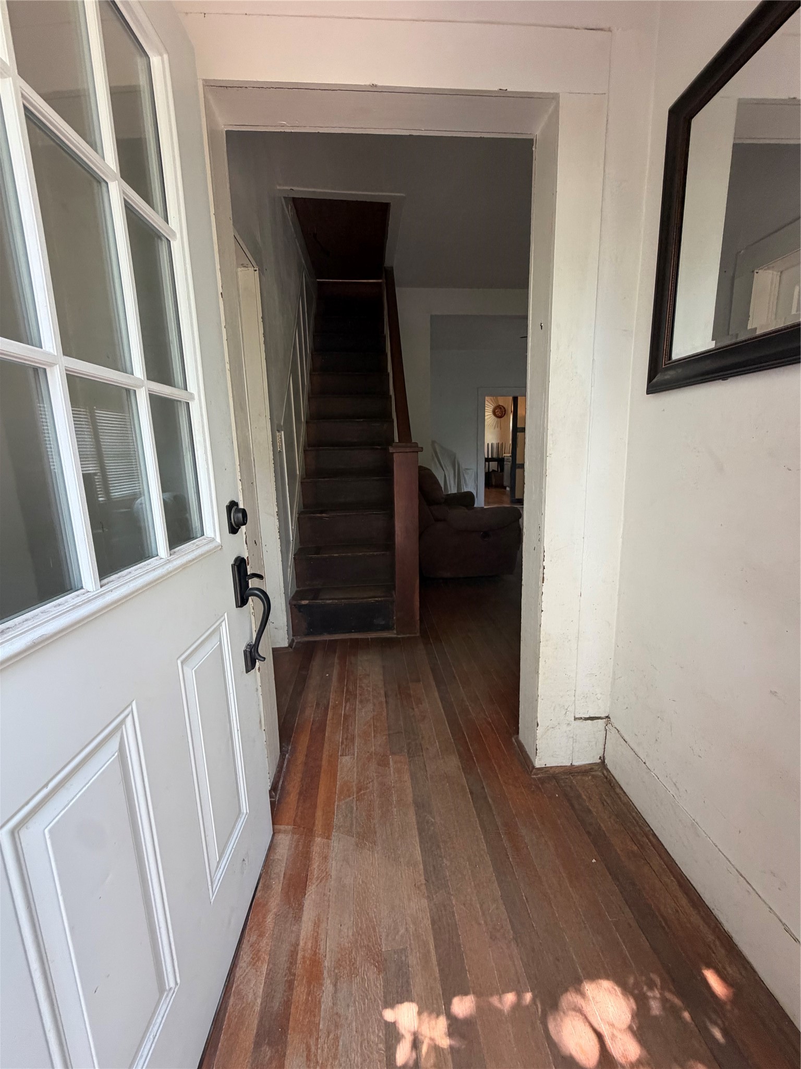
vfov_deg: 102.1
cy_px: 534
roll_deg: +1.4
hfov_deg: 85.7
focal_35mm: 14
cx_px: 400
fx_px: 432
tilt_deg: -10.4
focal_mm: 2.22
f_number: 2.2
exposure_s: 1/121
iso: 320
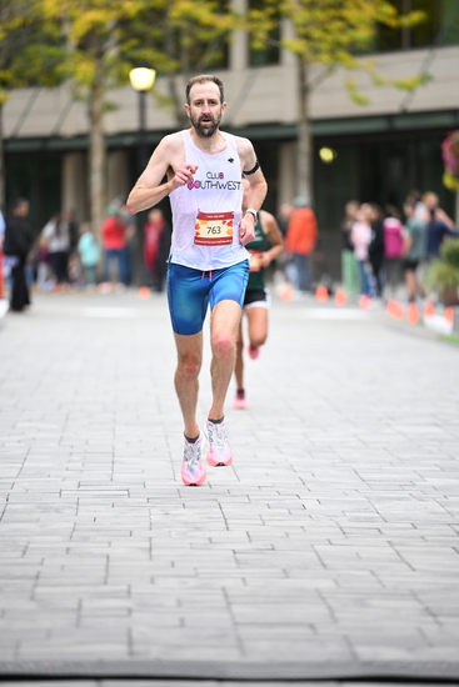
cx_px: 230
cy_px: 344
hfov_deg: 6.9
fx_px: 3822
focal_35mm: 200
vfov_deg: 10.3
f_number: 2.8
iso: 1600
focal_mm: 200
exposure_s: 1/1000
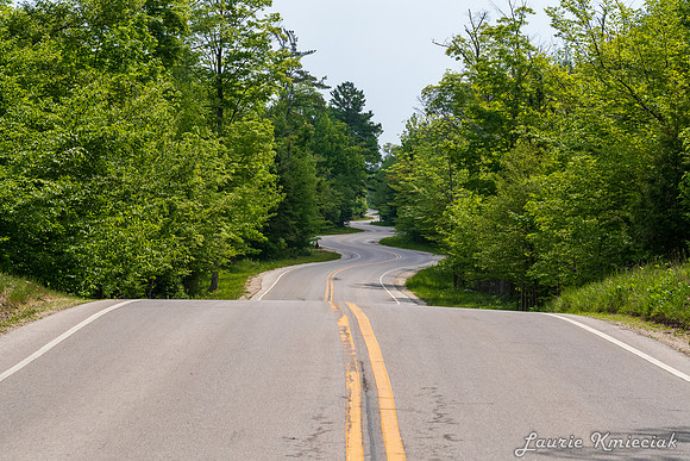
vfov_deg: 13.0
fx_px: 2013
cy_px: 230
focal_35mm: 105
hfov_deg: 19.5
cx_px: 345
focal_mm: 70
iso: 720
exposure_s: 1/2500
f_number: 8
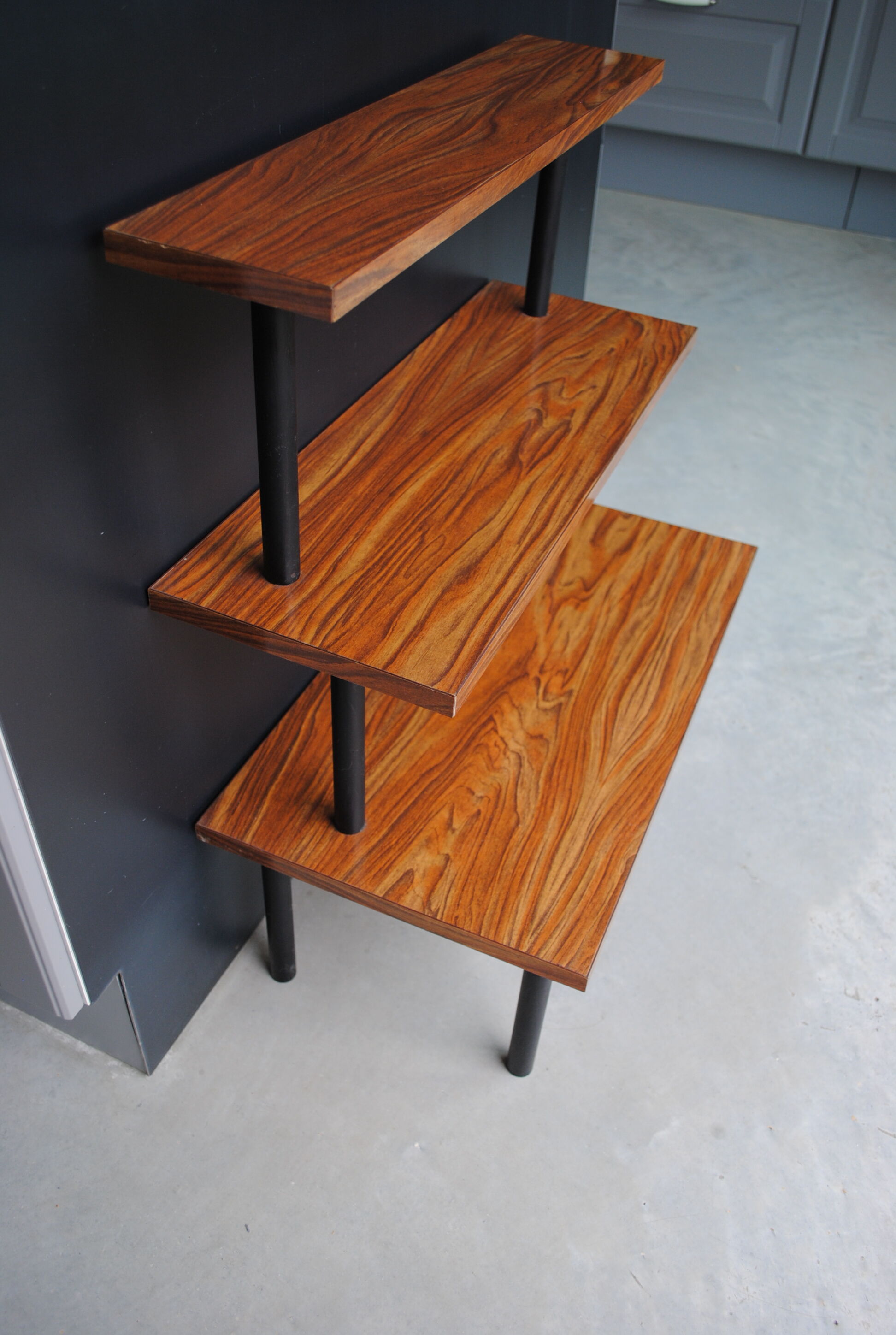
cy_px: 668
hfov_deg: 43.8
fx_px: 1115
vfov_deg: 61.8
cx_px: 448
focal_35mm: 30
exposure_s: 1/60
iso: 200
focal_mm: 20
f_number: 4
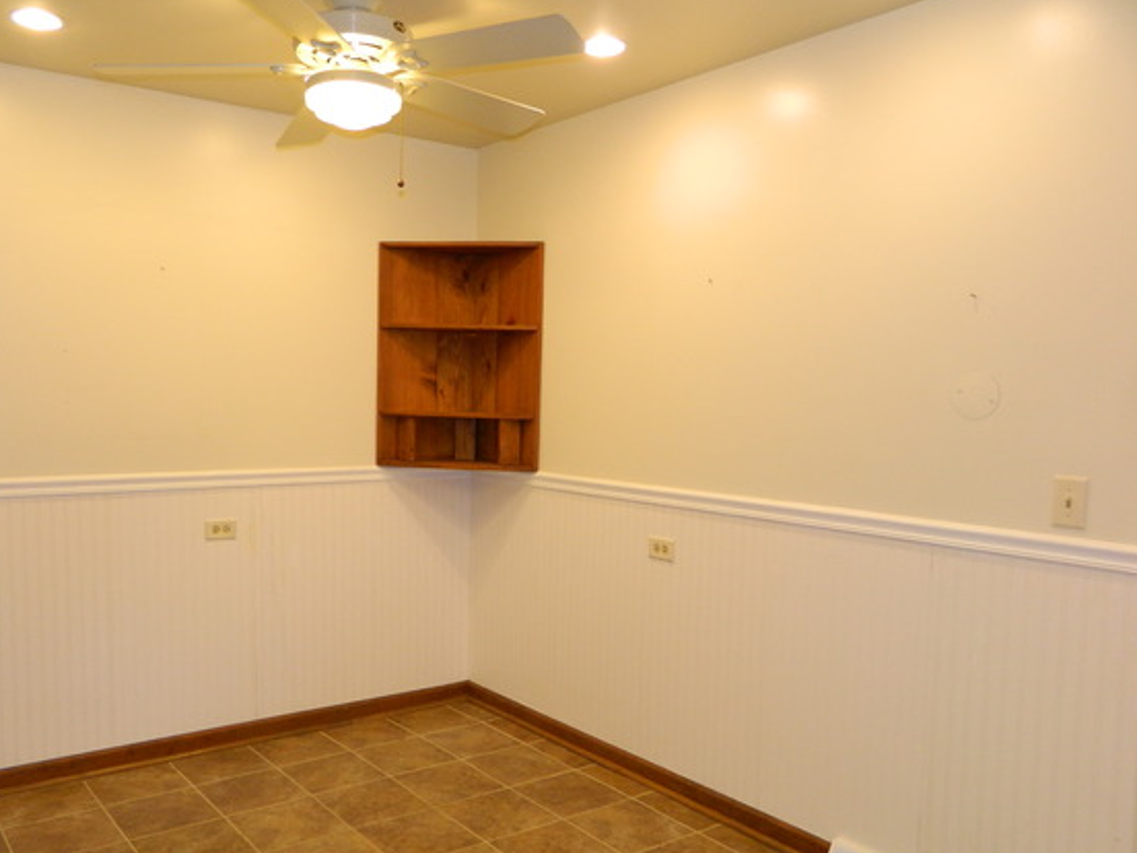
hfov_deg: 61.5
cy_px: 468
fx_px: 953
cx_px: 498
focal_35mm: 29
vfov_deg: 48.2
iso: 200
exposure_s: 1/30
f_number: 3.1
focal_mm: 4.5
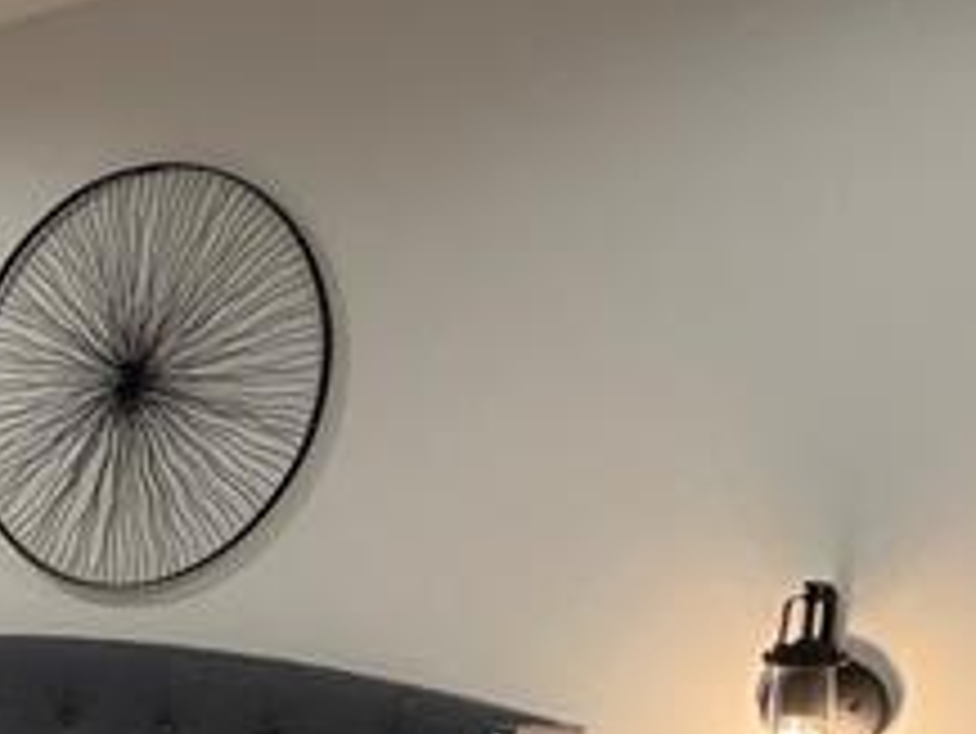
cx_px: -621
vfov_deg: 21.4
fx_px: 1862
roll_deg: -1.6
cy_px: 757
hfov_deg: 22.2
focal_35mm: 66
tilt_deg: -6.4
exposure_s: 1/60
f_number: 2.2
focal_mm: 2.22
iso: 250
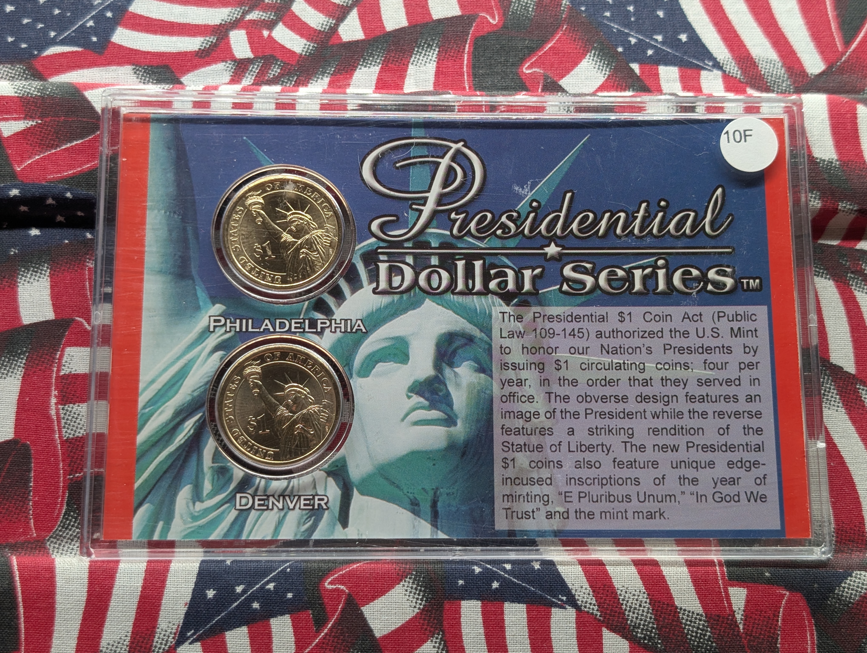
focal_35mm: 49
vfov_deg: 29.7
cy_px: 326
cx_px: 434
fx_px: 1229
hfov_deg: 38.9
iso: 35
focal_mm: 6.9
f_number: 1.68
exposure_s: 1/56.2
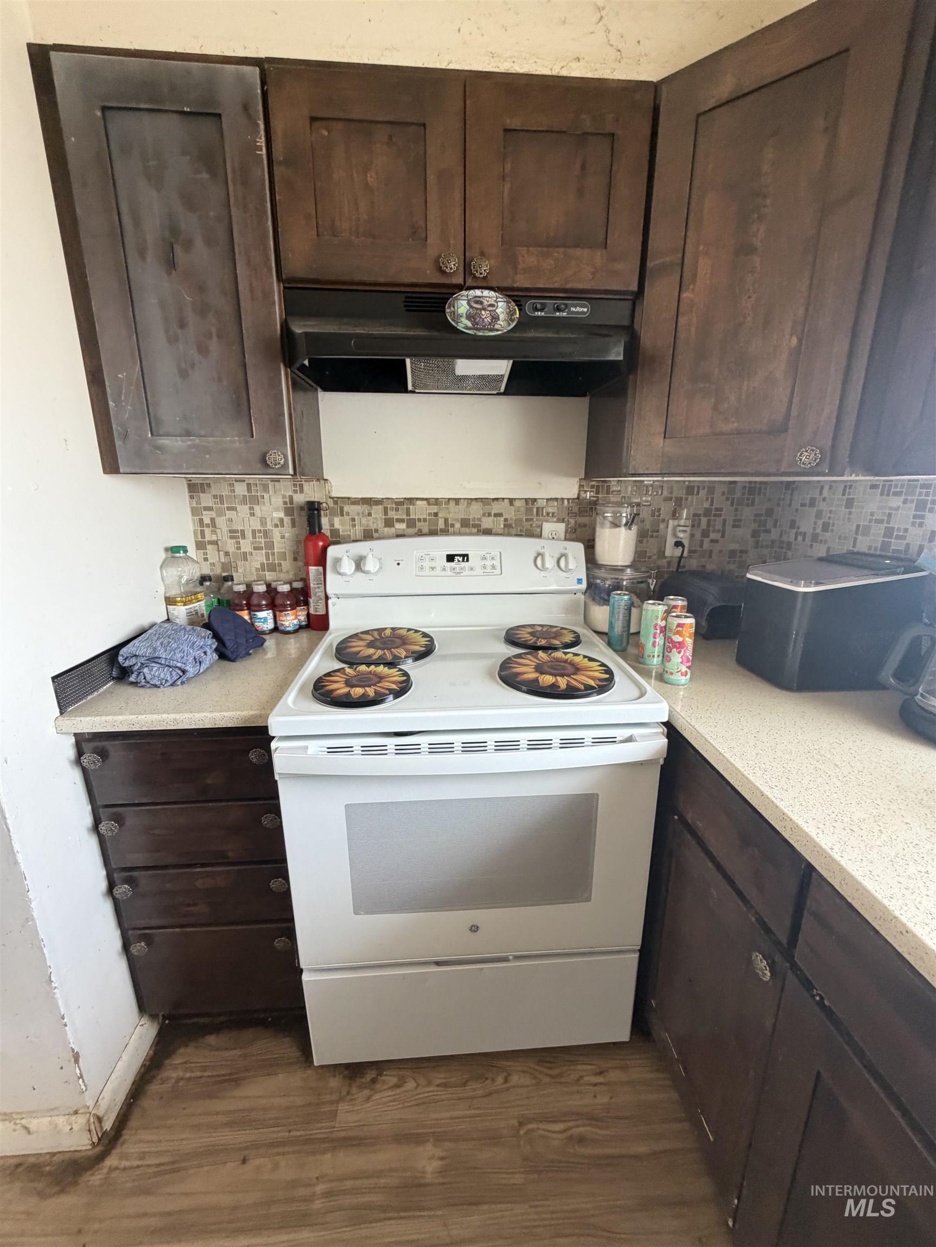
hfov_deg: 85.7
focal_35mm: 14
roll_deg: +0.8
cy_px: 624
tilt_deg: -15.7
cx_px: 468
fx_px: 505
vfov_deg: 102.1
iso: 320
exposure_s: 1/106
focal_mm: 2.22
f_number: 2.2
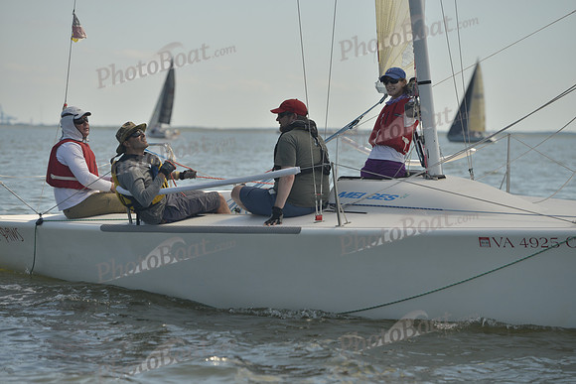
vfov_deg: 10.2
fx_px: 2160
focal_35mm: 135
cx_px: 288
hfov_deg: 15.2
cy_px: 192
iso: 200
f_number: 4.5
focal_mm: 135
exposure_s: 1/1250
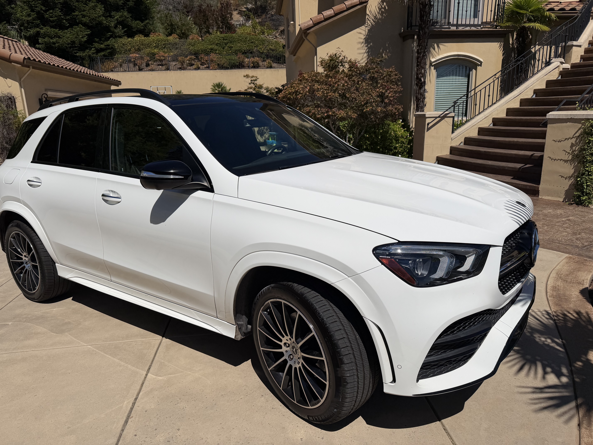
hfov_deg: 71.6
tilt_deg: -14.3
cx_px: 296
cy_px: 222
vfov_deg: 56.8
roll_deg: +1.7
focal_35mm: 24
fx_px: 411
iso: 100
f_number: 1.78
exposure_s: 1/22727
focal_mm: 6.76
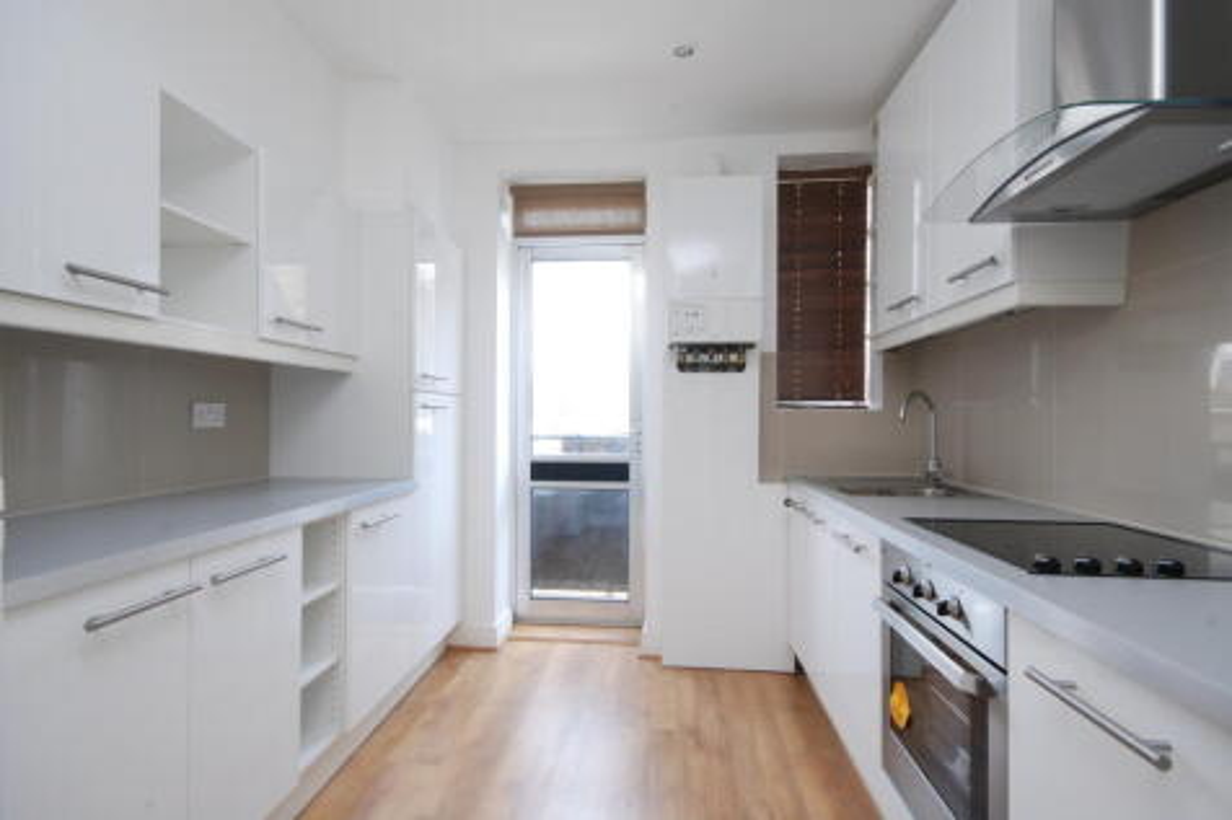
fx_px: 616
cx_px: 616
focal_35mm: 18
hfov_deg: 90.0
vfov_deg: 67.3
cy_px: 410
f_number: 11
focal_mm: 12
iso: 200
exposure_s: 1/6
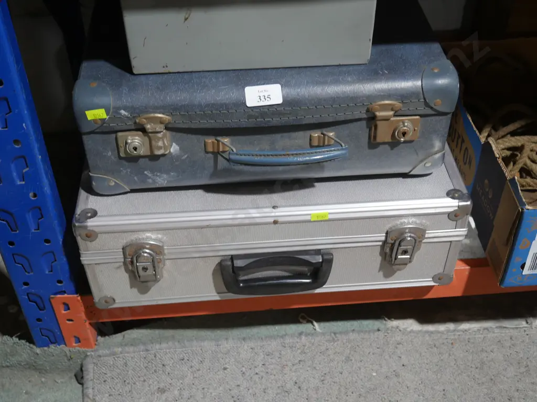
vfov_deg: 32.9
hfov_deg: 42.9
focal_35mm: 44
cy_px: 201
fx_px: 683
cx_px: 268
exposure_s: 1/60
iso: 800
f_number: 4.7
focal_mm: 22
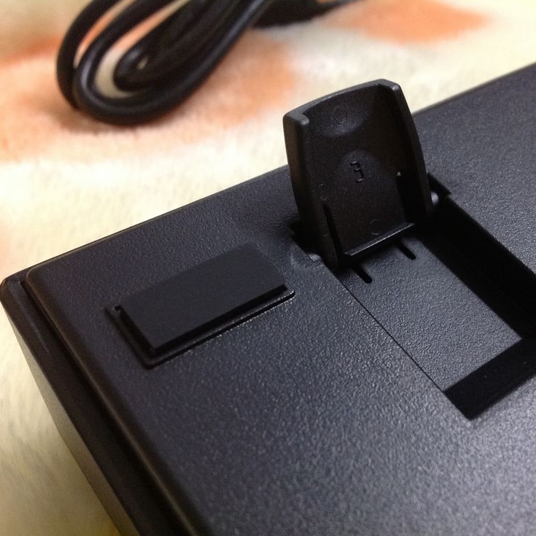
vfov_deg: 40.0
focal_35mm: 42
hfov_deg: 39.7
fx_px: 736
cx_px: 343
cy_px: 271
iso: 200
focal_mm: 4.28
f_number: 2.4
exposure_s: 1/17
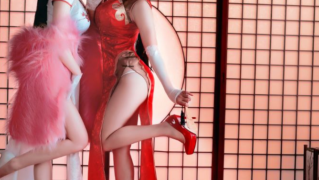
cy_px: 79
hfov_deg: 30.6
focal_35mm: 69
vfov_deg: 17.5
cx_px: 161
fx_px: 584
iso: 125
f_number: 2.8
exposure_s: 1/100
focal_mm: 40
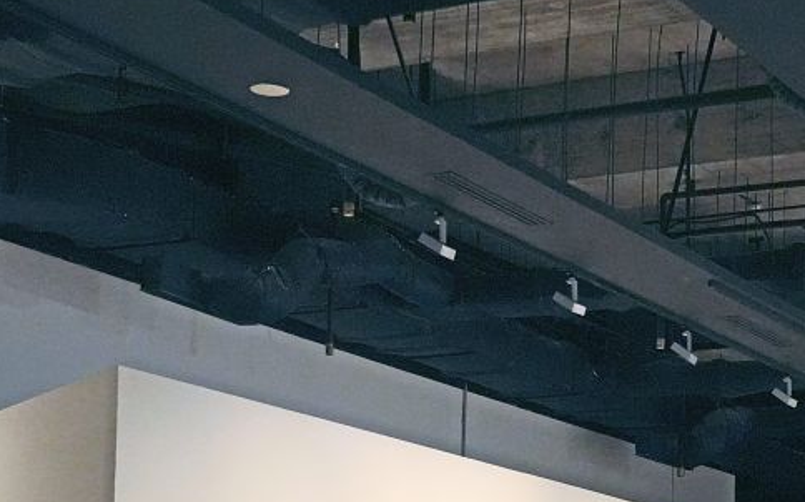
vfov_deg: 13.6
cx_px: 572
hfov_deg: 22.0
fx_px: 2061
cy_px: 565
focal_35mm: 94
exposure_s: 1/125
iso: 12800
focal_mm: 36
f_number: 4
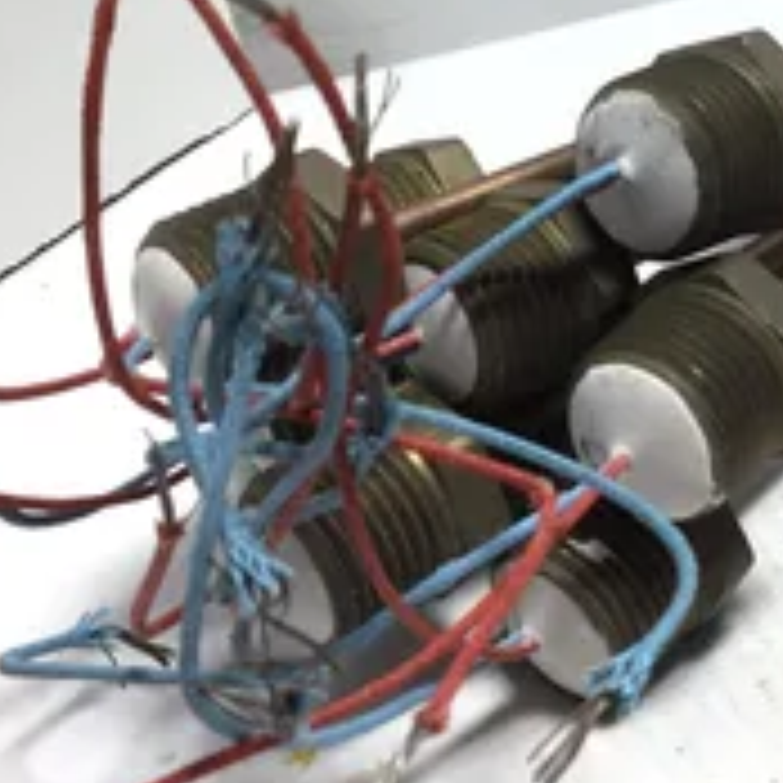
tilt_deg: -30.2
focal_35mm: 63
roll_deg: +0.0
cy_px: 184
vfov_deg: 26.9
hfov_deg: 26.5
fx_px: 1612
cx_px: 688
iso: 32
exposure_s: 1/120
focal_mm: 3.3
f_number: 2.4
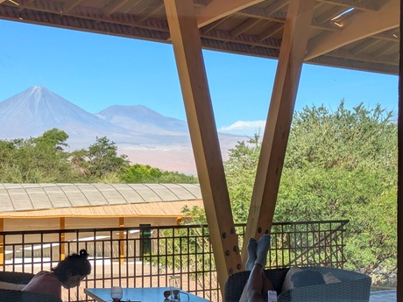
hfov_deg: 27.3
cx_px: 143
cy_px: 145
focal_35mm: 71
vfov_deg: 20.7
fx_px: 827
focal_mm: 5.43
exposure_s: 1/1395
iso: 42
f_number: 1.89
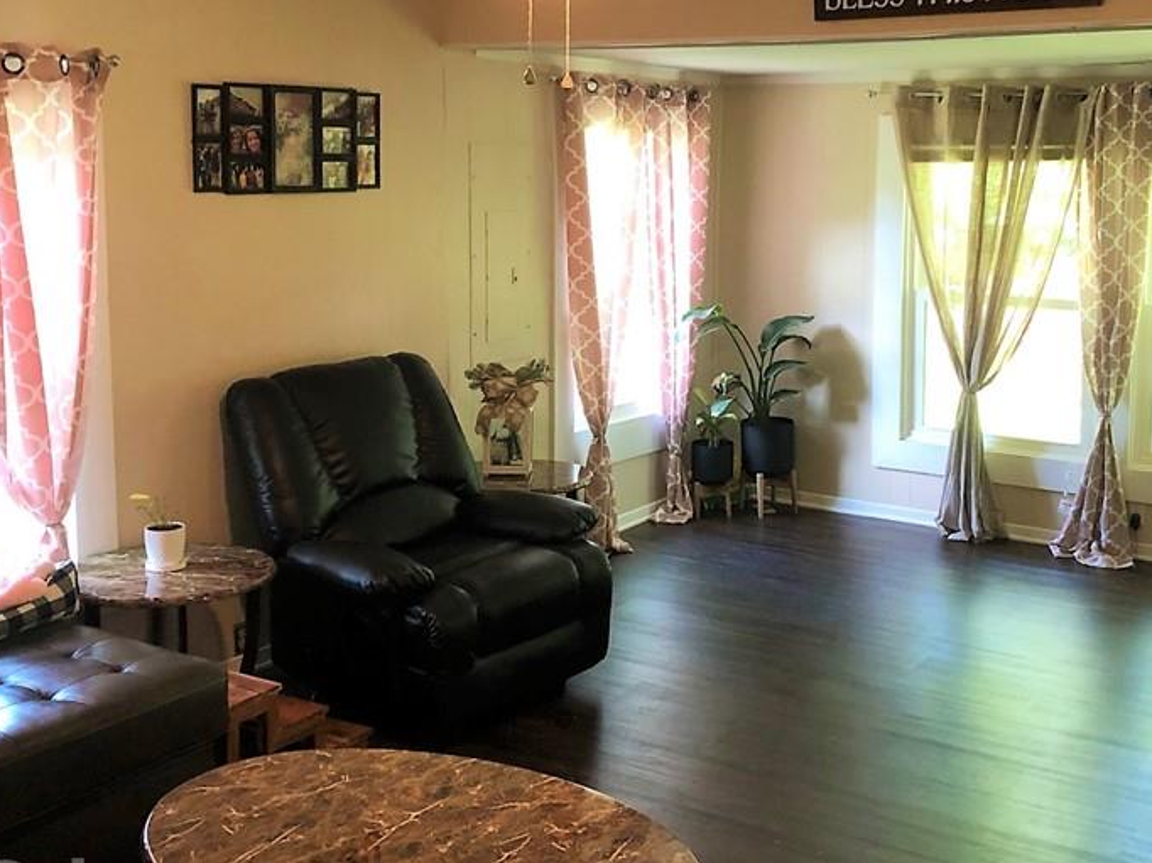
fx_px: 1397
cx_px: 705
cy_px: 323
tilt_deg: -6.3
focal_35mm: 42
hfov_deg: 44.5
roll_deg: +0.8
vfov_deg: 34.2
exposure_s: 1/15
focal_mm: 3.99
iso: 64
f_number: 1.8
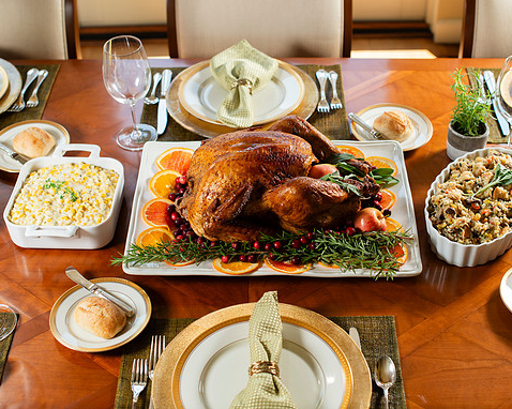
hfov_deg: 33.0
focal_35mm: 57
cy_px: 203
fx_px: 863
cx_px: 297
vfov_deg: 26.7
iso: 200
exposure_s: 1/250
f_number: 4
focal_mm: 50
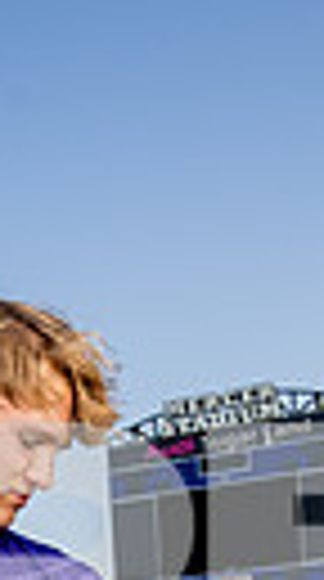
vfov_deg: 20.5
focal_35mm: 88
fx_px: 1352
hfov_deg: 13.0
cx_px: -148
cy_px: 881
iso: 50
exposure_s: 1/125
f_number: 7.1
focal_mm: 24
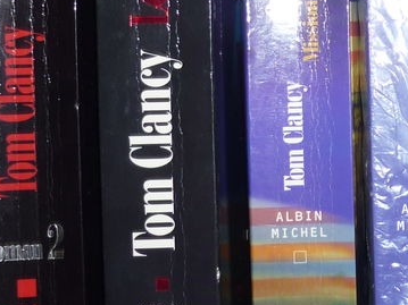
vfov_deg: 15.9
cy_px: 45
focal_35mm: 92
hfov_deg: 20.4
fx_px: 1084
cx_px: 442
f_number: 2.8
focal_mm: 5.5
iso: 100
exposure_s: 1/30
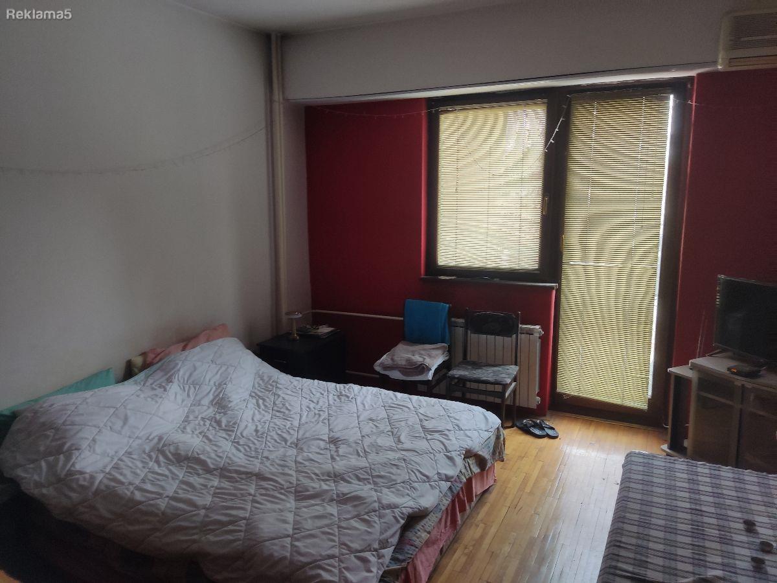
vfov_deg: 54.9
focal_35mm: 25
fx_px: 561
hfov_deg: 69.4
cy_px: 292
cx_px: 388
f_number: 1.79
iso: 118
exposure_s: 1/50
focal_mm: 4.71
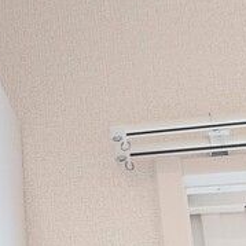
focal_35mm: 114
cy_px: 131
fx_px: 917
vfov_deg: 15.3
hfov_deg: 12.6
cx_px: -308
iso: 200
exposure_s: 1/60
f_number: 1.8
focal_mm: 5.23
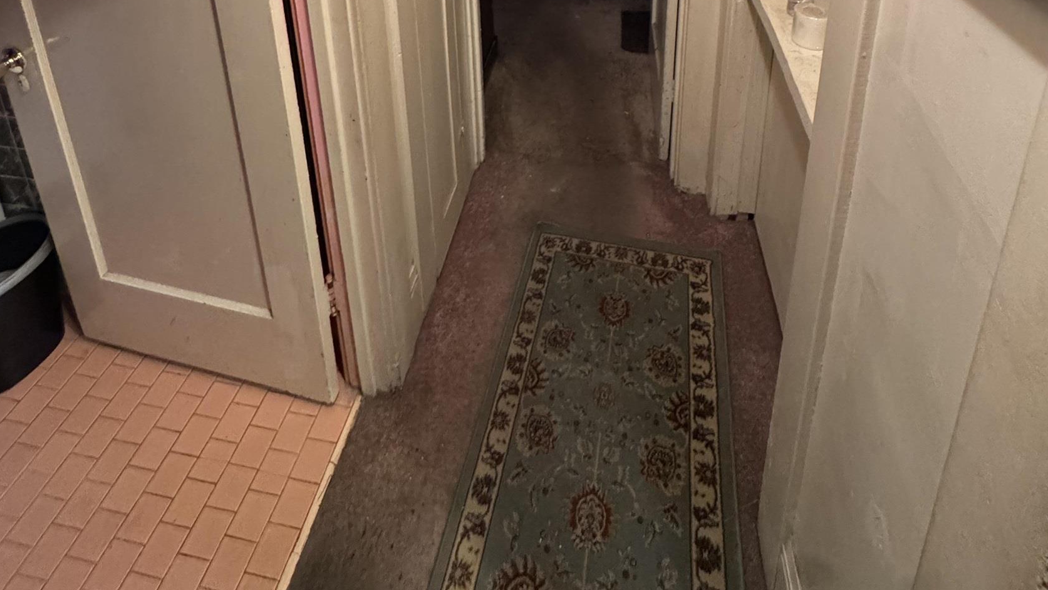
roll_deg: +1.6
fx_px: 584
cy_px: -109
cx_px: 534
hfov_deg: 83.8
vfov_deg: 39.5
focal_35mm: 21
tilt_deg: -16.6
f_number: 2.2
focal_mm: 2.22
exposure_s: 1/60
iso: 1000
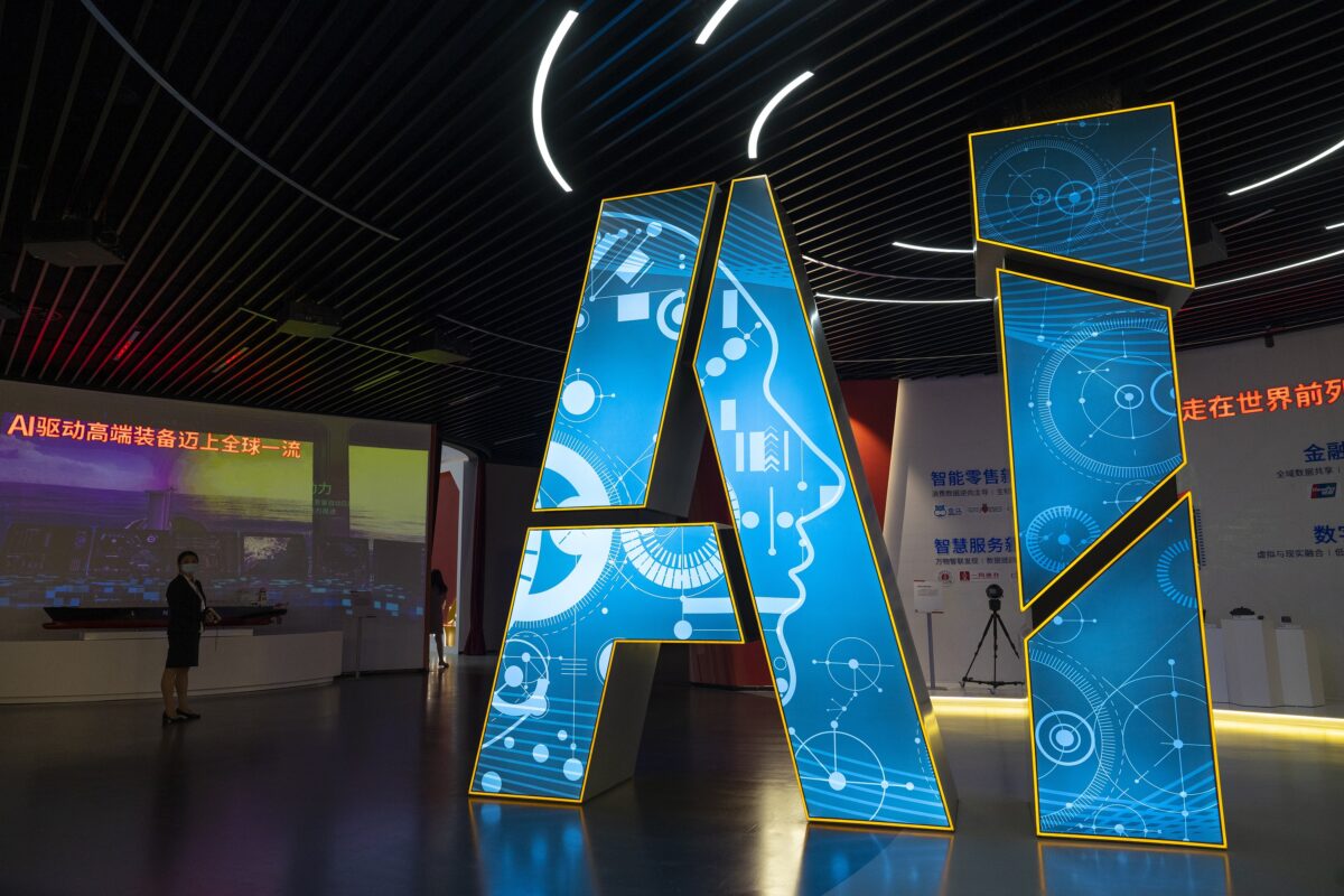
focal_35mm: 24
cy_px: 448
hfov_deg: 73.7
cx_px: 672
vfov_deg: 53.1
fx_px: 896
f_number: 5.6
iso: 1600
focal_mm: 24
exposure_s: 1/250
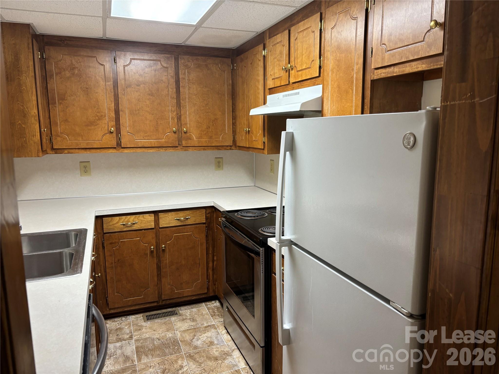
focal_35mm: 26
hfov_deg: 67.3
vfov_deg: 53.1
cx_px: 250
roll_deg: +0.8
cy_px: 187
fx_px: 375
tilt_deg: -10.7
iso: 125
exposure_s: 1/60
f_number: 1.6
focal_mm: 5.96
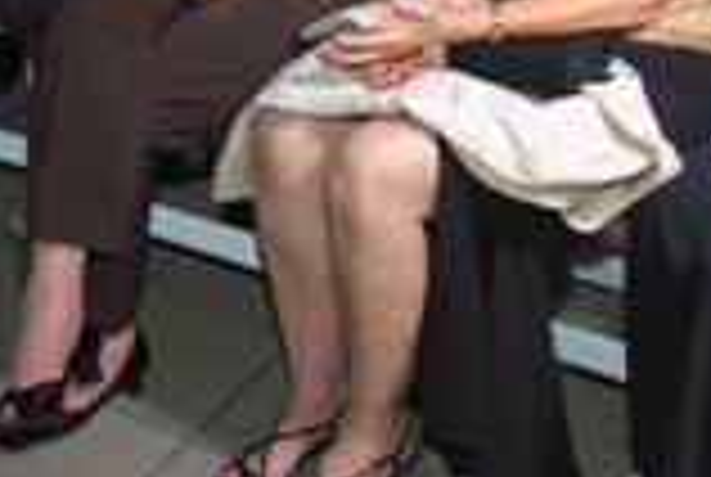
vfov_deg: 15.3
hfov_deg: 23.8
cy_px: -166
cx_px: 279
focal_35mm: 85
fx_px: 1682
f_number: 5
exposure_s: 1/60
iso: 160
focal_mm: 20
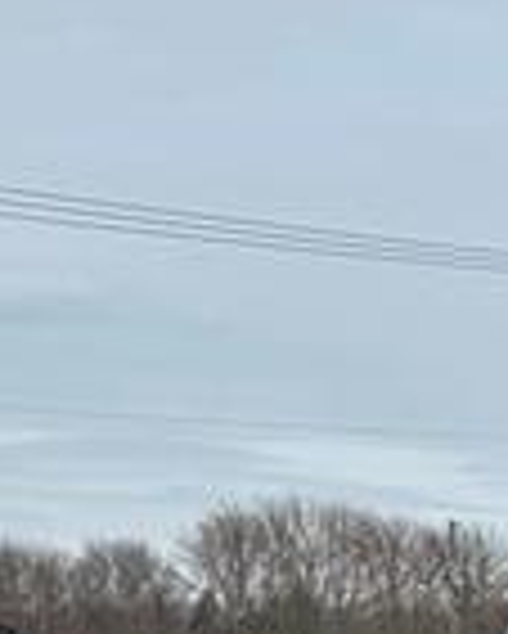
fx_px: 3999
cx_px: 2360
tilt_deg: -6.4
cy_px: 1205
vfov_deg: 8.6
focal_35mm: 213
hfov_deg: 5.7
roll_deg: -0.8
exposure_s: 1/7042
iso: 80
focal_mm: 6.86
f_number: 1.78
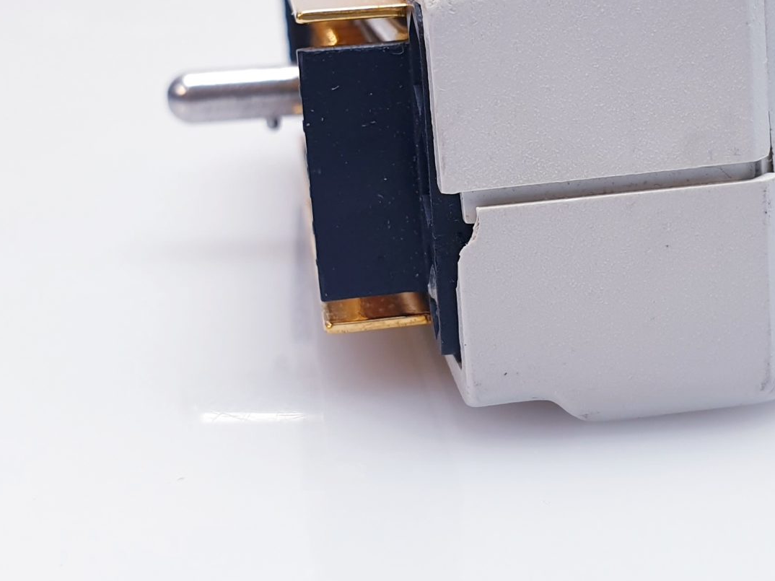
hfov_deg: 30.9
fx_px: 1388
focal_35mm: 62
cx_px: 522
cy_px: 172
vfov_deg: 23.5
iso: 64
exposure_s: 1/50
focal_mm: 4.3
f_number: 2.4
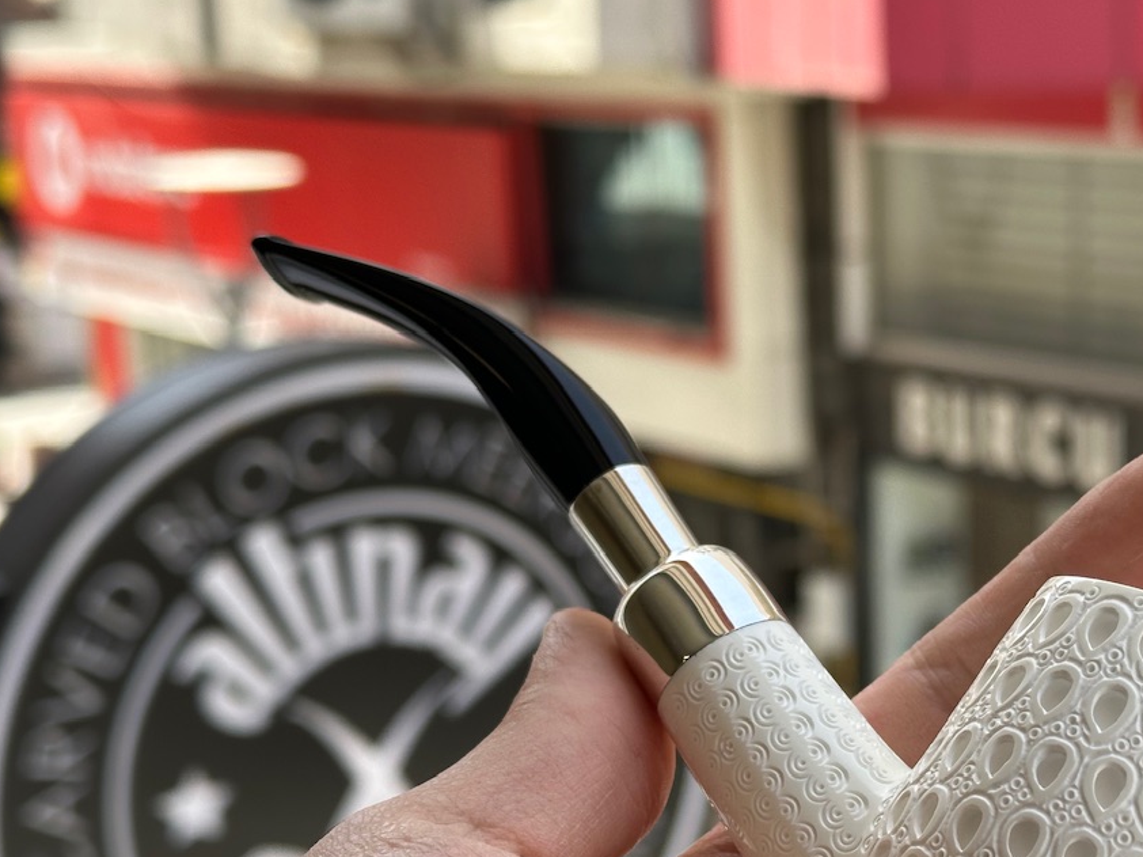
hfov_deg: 26.4
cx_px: 851
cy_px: 604
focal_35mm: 73
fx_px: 2410
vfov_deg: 20.1
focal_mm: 6.86
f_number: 1.78
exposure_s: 1/734
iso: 64
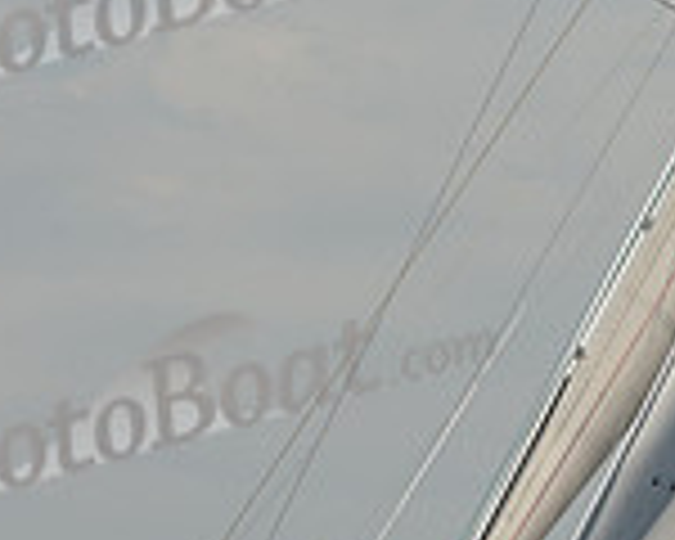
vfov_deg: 2.1
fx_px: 14504
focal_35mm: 726
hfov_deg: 2.7
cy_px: 578
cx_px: 734
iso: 250
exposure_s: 1/1000
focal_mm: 200
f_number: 7.1
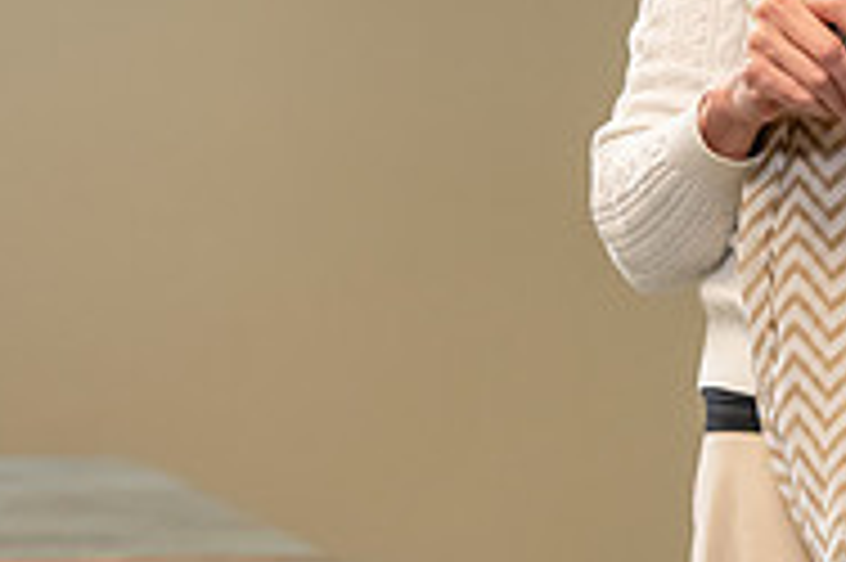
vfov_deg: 4.5
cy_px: -115
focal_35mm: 303
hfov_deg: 6.7
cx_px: 1220
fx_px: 7114
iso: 1250
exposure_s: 1/160
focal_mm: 98
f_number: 3.2
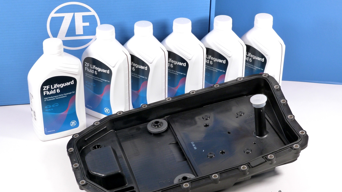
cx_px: 169
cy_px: 118
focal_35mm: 76
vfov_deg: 15.9
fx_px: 689
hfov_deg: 27.9
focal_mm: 12.4
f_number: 4
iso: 160
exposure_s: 1/125
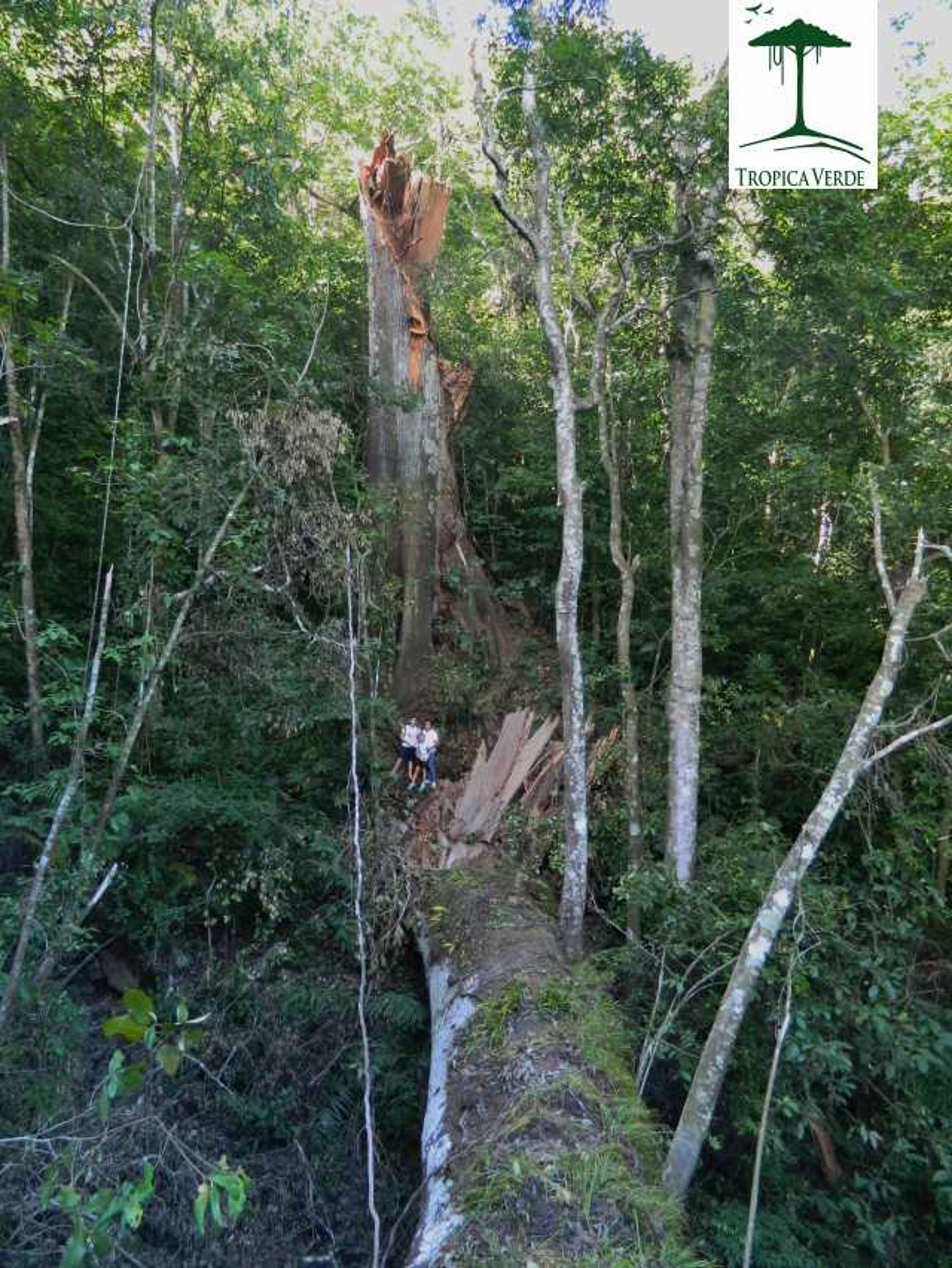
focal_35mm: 25
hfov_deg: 54.9
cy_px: 634
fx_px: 916
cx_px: 476
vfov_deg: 69.4
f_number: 3.1
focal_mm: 4.5
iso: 400
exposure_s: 1/100
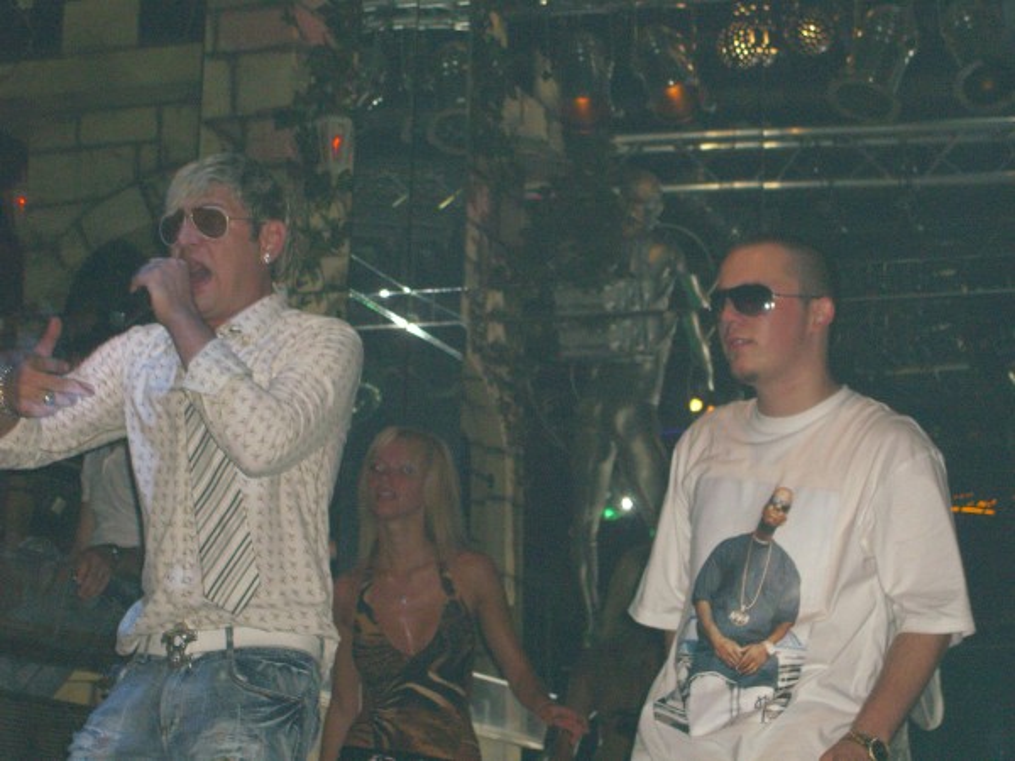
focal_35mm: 95
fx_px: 2786
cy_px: 380
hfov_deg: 20.7
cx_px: 508
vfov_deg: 15.6
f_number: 4.8
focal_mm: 19.7
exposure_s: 1/60
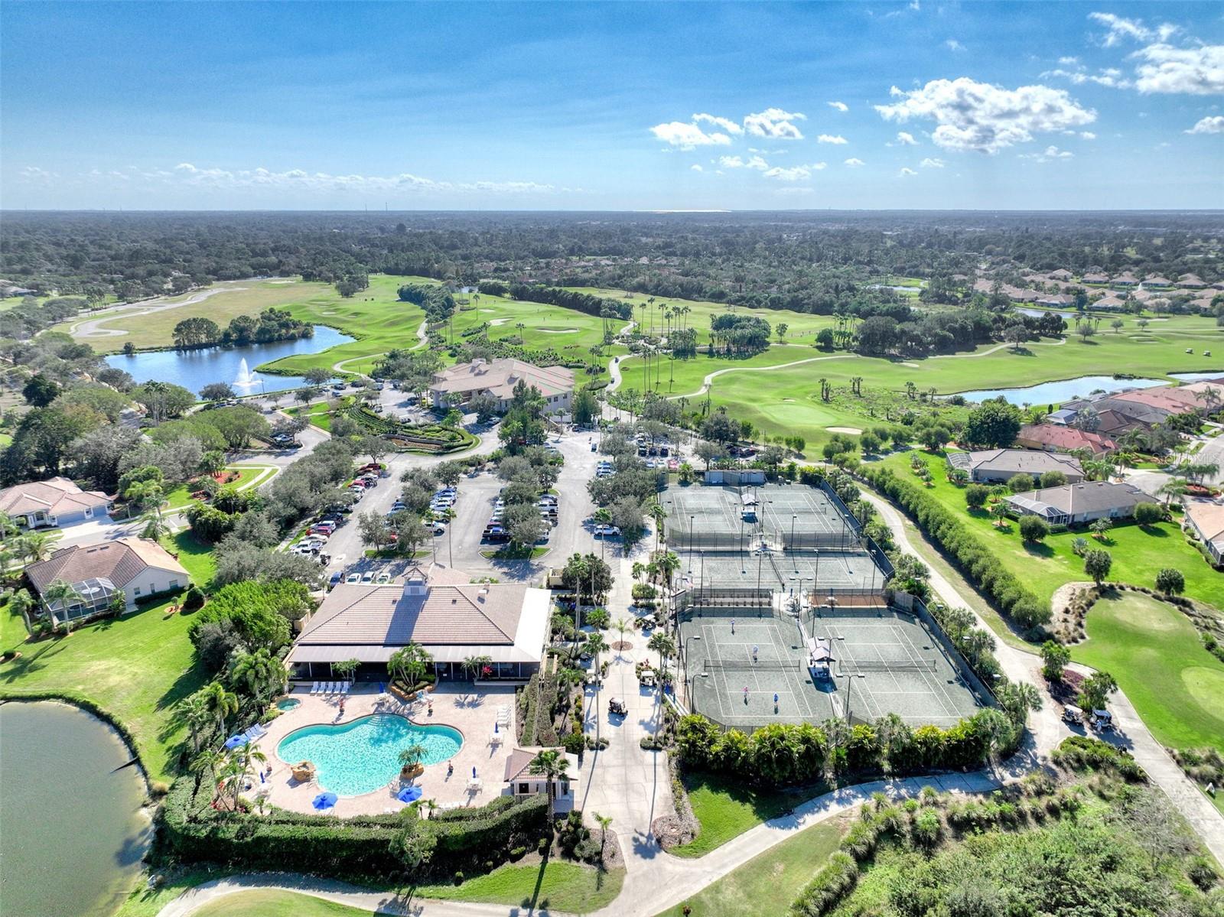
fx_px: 848
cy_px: 458
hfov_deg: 71.6
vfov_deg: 56.8
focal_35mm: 24
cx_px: 612
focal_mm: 12.3
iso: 100
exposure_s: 1/3200
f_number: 2.8
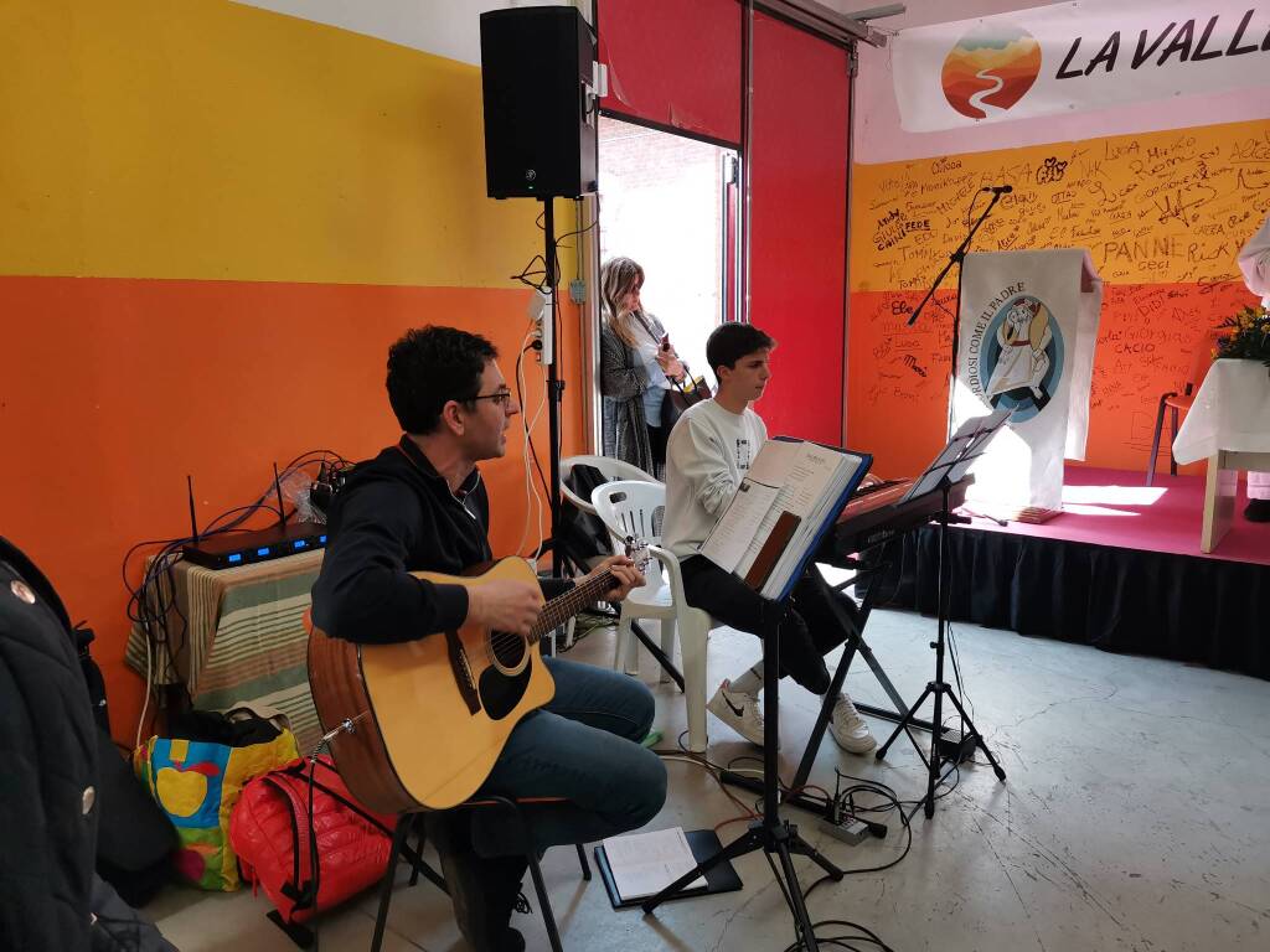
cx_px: 635
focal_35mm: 26
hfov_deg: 67.3
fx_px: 954
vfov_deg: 53.1
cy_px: 476
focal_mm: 4.75
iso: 125
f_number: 1.8
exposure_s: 1/100
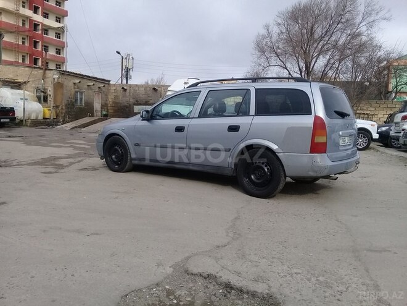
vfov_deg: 45.4
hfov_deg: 58.4
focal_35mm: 31
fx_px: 364
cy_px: 153
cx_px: 204
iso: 50
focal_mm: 3.3
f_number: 2.2
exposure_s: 1/917
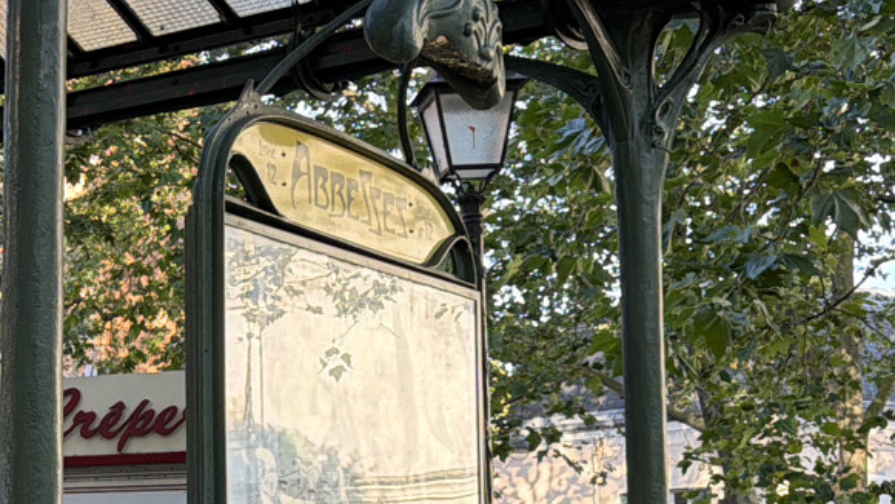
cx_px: -216
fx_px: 2136
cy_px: 452
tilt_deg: +5.5
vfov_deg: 13.3
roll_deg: -0.7
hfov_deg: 21.7
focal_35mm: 90
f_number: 1.78
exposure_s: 1/227
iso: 80
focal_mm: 6.76
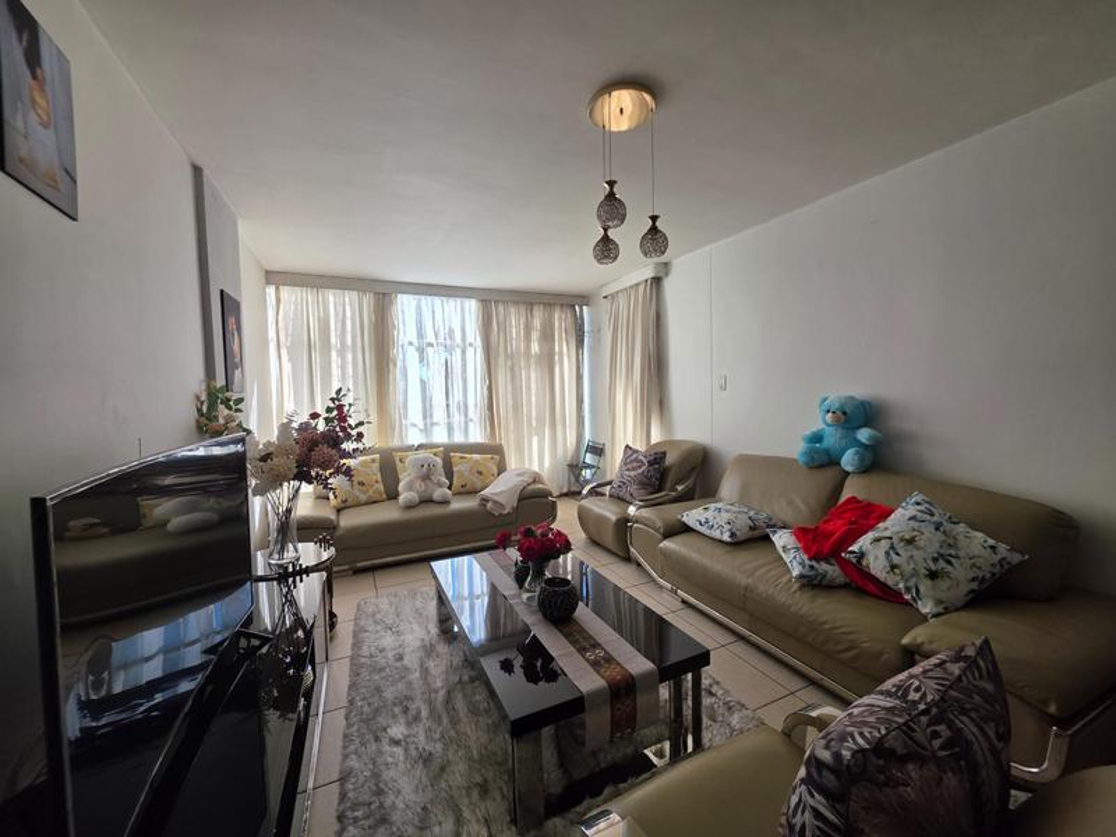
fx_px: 419
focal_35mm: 13
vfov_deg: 89.9
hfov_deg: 106.2
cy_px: 418
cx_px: 558
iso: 25
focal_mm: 2.2
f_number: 1.9
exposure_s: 1/100
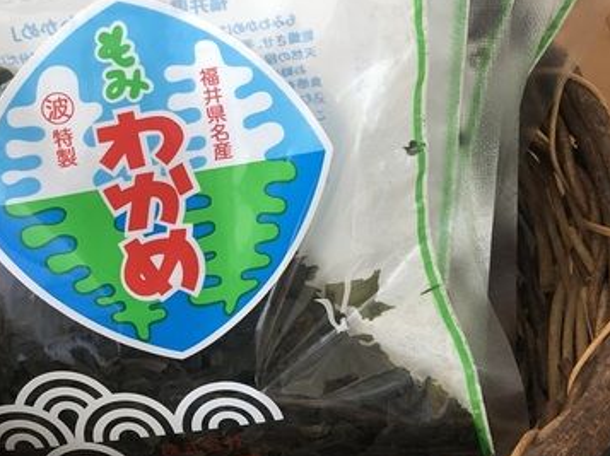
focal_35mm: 64
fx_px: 1127
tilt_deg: -45.8
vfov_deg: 22.8
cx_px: 281
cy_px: 156
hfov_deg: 30.3
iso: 50
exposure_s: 1/15
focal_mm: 3.99
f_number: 1.8
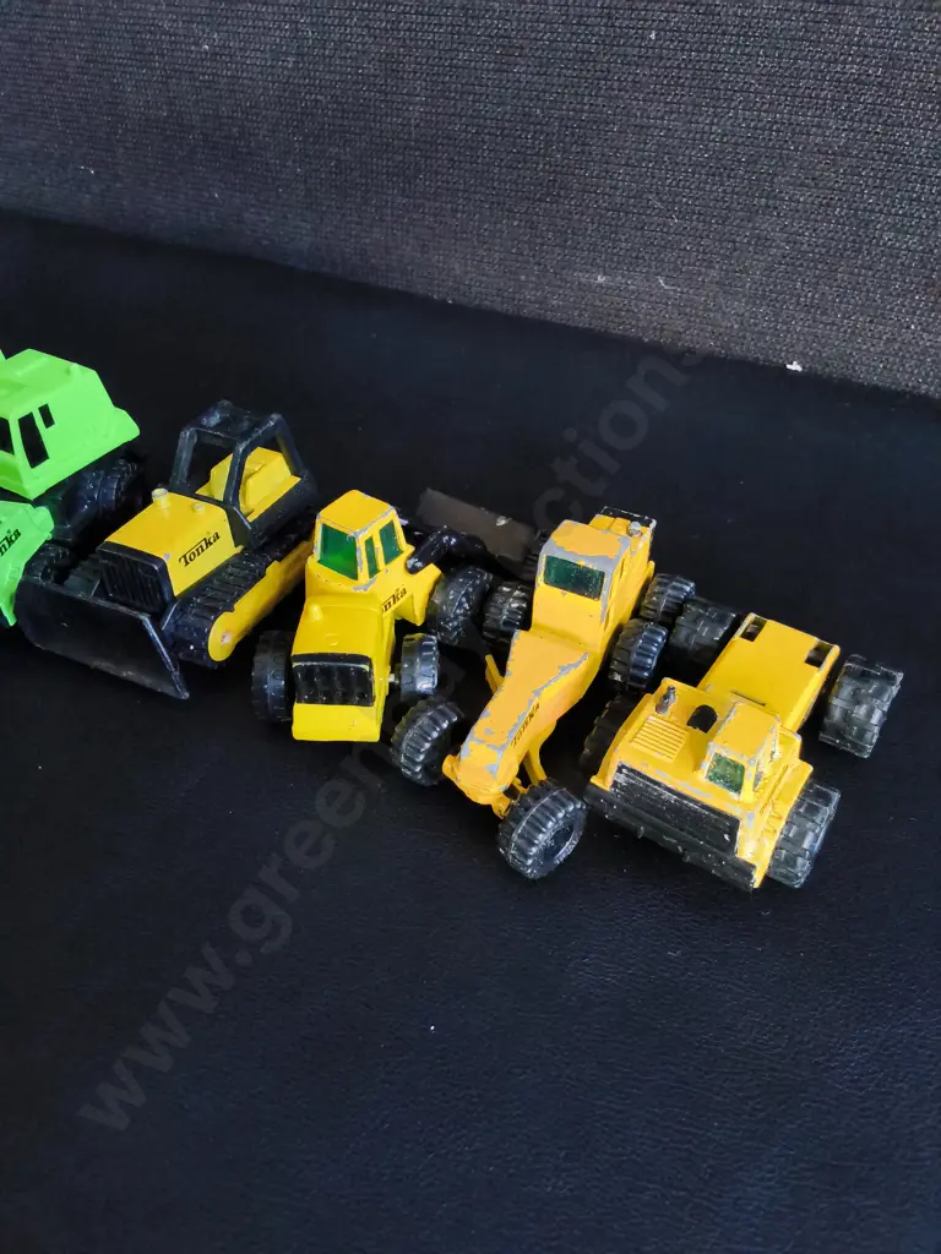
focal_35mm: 27
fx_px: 979
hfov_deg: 51.4
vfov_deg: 65.3
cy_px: 627
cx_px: 470
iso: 500
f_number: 2
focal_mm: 2.87
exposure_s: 1/120
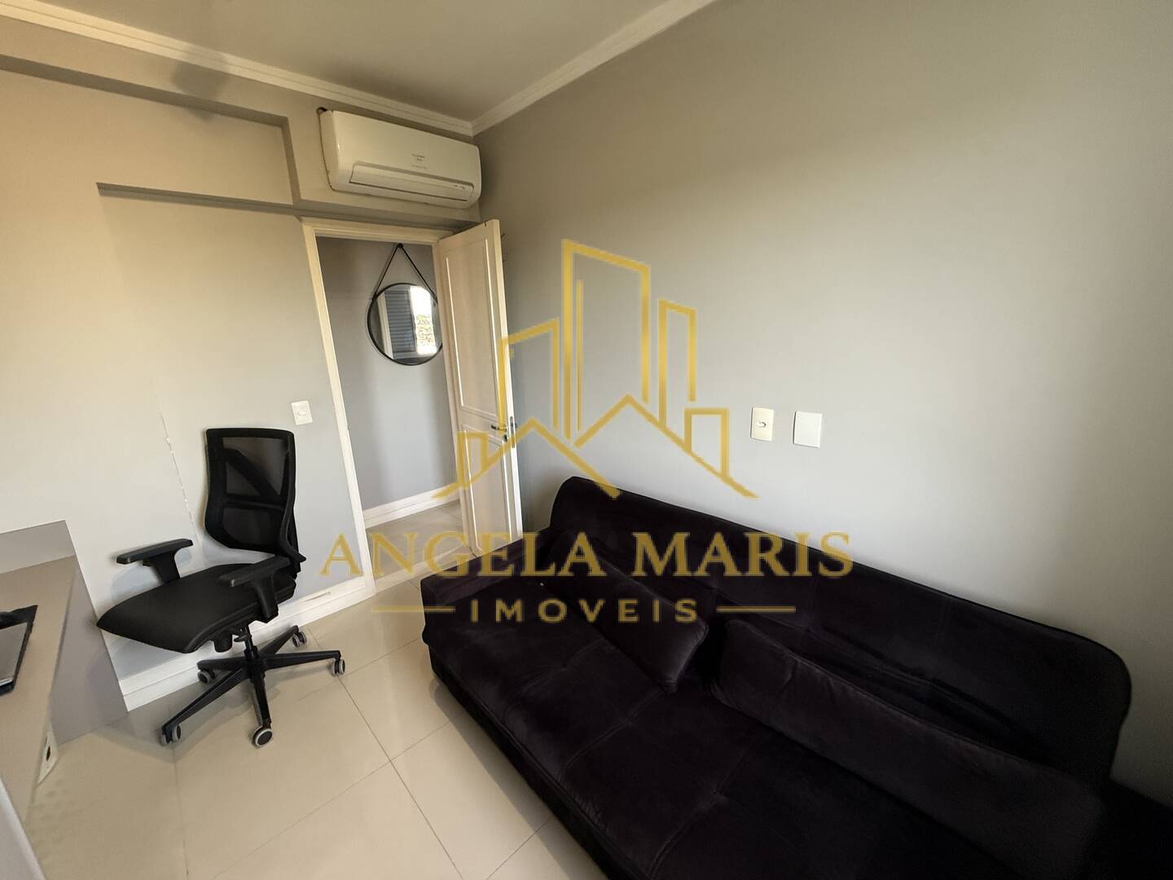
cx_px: 586
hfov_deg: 102.1
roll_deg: +2.7
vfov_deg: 85.7
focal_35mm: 14
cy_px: 440
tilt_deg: -13.0
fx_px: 474
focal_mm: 2.22
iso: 320
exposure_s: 1/60
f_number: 2.2
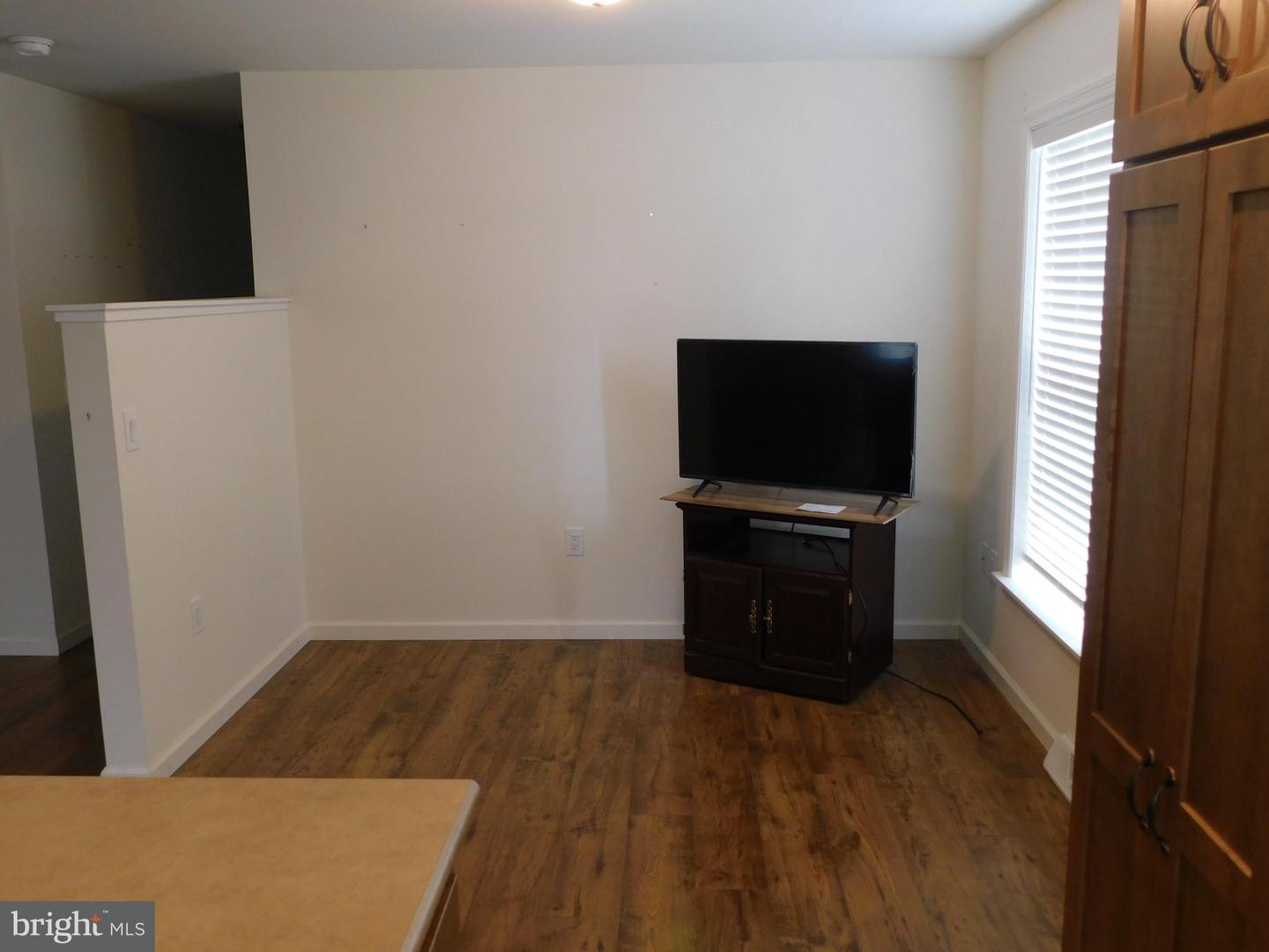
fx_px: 1100
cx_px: 634
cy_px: 476
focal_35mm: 30
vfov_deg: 46.8
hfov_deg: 60.0
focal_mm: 5.3
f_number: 3.2
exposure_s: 1/30
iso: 160
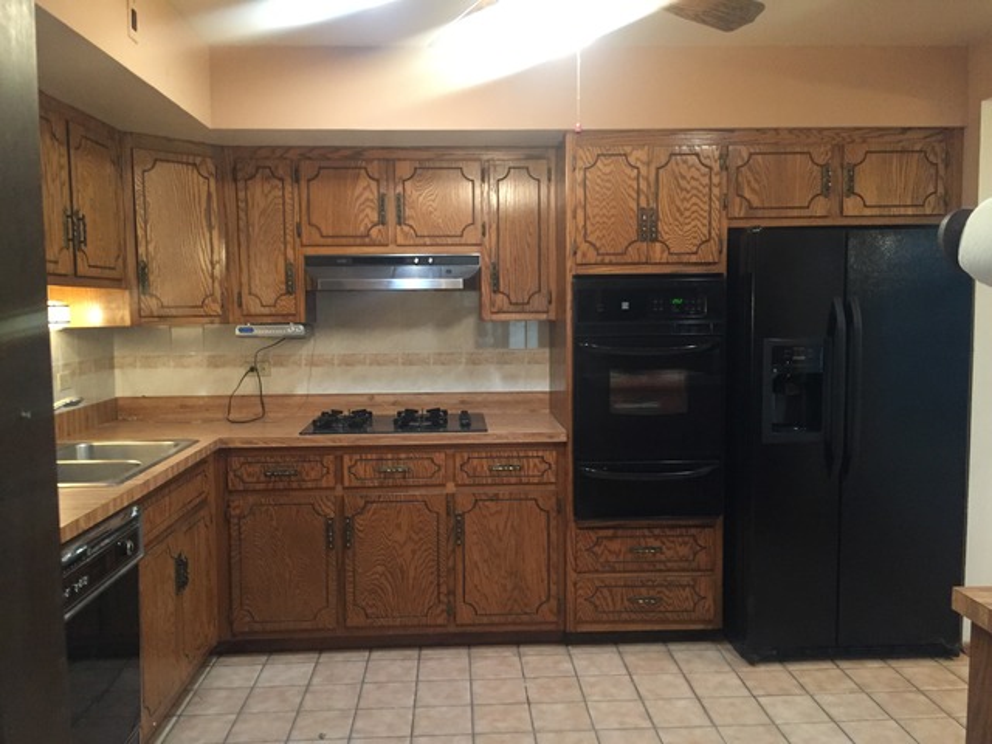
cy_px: 372
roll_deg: -0.1
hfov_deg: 61.7
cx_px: 496
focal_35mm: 29
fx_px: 831
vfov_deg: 48.2
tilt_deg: -3.3
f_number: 2.2
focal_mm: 4.15
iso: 250
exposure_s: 1/30
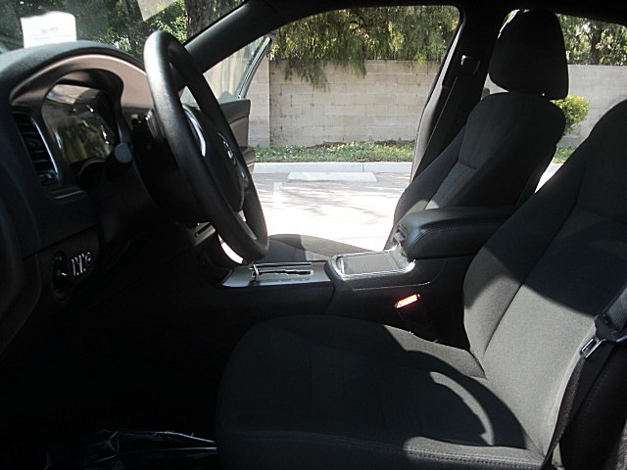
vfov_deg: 39.7
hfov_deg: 51.4
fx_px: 652
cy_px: 235
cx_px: 314
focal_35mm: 36
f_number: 2.8
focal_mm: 6.3
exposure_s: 1/160
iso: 50
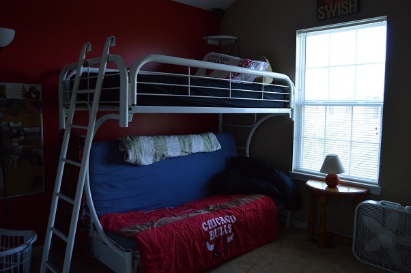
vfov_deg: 47.8
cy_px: 136
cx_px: 206
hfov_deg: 67.4
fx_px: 308
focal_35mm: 27
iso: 400
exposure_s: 1/80
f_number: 4.5
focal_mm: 18
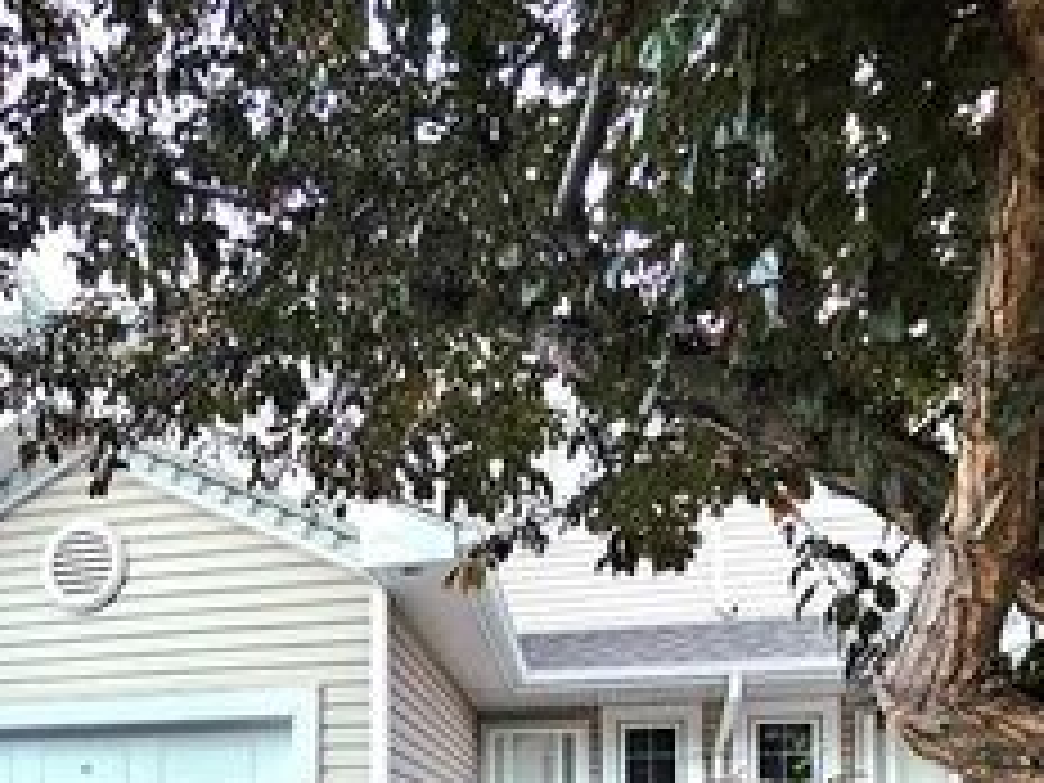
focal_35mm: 28
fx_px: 844
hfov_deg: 61.1
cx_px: 306
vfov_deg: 41.9
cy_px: 812
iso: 400
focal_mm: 2.2
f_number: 2.2
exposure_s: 1/60.2
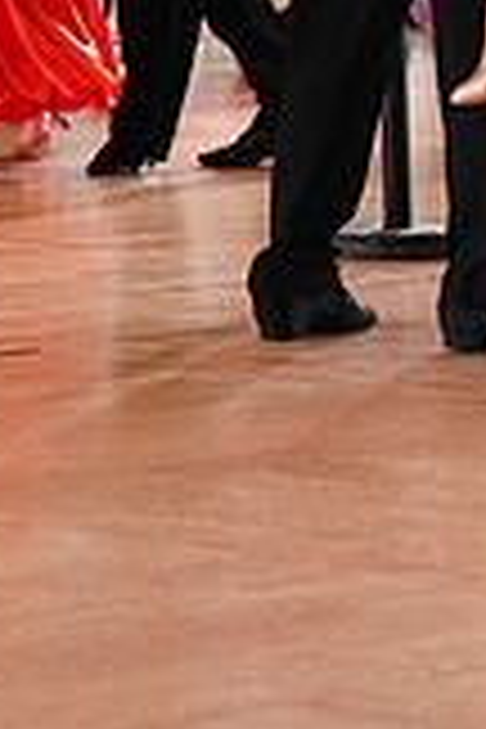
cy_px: -328
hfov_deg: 5.4
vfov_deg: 8.1
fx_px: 5082
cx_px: 587
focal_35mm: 251
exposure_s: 1/640
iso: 2000
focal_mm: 70
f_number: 2.8
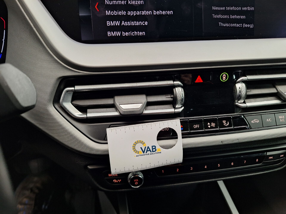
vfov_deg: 58.9
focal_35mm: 23
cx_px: 143
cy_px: 107
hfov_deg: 73.9
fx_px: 190
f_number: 1.8
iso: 125
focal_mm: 5.54
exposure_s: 1/50
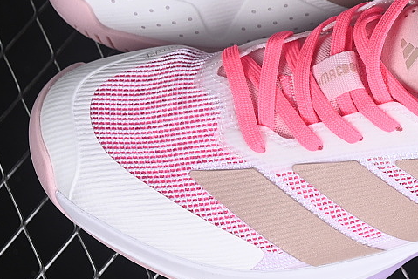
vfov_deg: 8.1
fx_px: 1963
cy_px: 61
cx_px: 383
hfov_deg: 12.1
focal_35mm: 169
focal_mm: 50
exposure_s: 1/80
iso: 160
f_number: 7.1
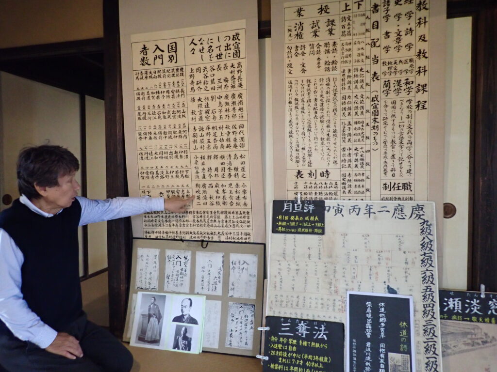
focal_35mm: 25
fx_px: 359
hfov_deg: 69.4
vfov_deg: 54.9
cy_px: 186
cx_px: 248
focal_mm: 4.5
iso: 640
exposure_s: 1/125
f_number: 2
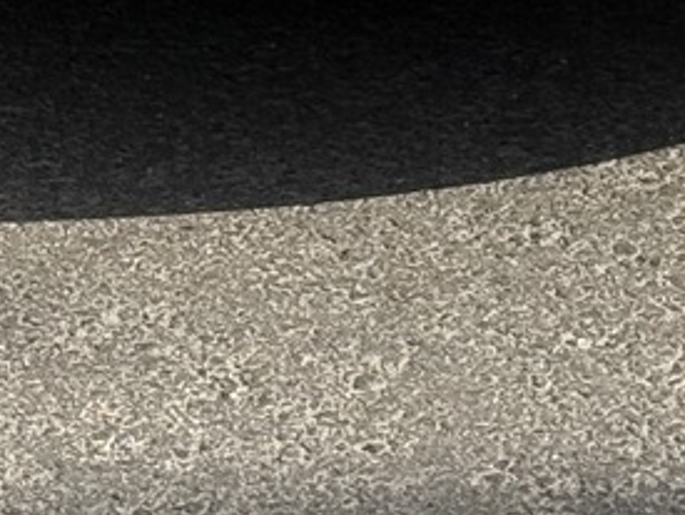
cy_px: -709
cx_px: 491
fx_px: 4973
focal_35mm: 251
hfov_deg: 7.9
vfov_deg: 5.7
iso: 64
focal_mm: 6.76
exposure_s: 1/2494
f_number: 1.78
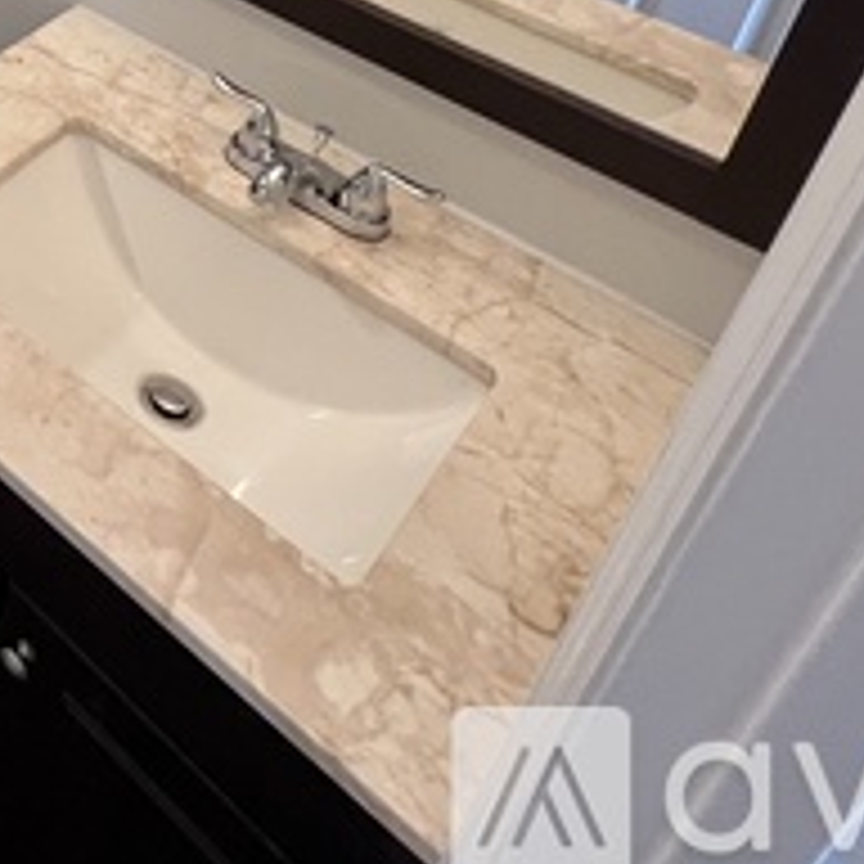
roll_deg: -0.8
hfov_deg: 30.5
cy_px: -238
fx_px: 1130
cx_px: -322
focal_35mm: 40
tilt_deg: -24.6
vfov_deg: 32.4
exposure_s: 1/60
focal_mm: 1.57
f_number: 1.8
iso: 200
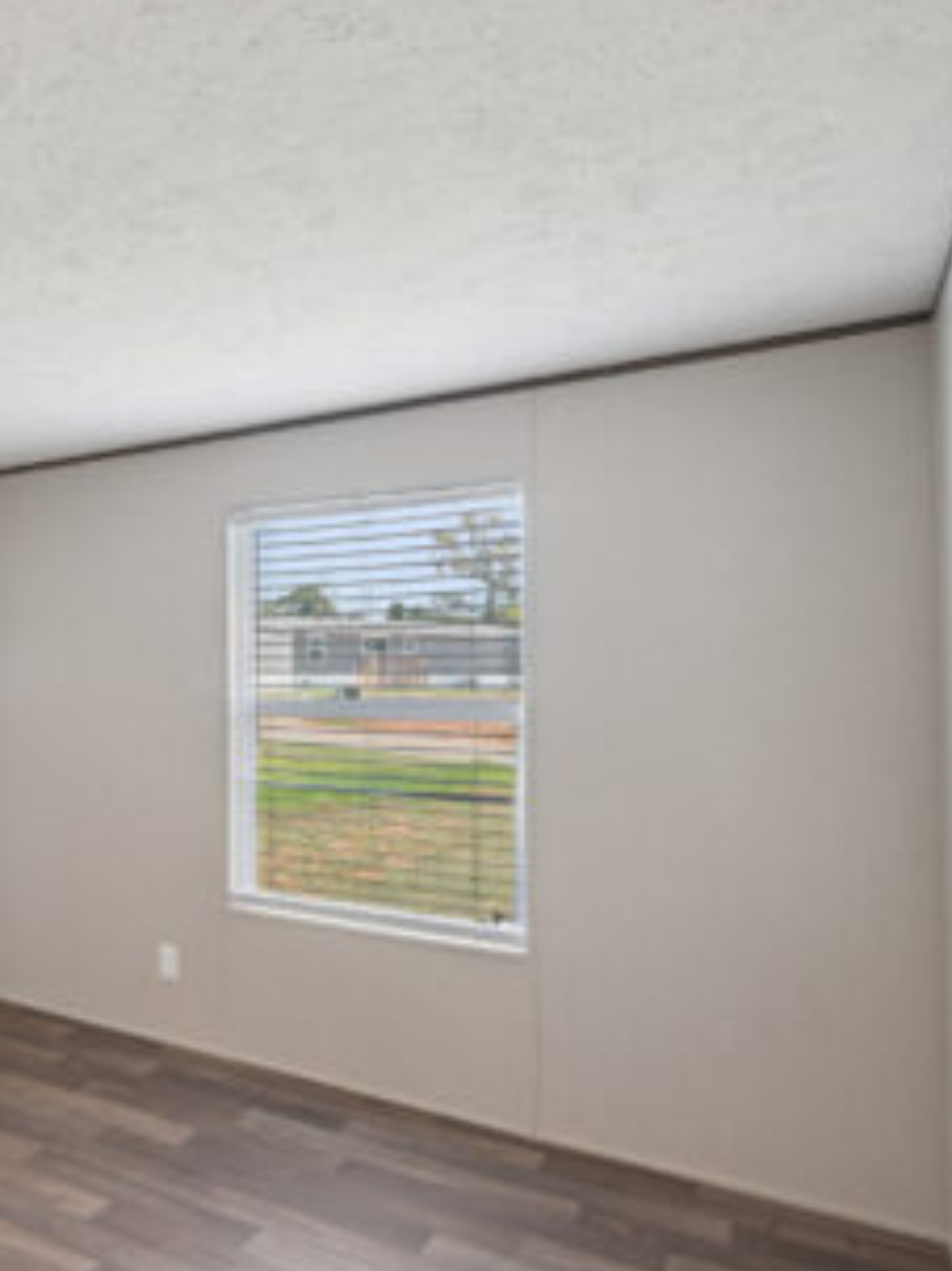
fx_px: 991
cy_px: 680
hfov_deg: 42.2
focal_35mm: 27
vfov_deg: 65.3
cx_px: -59
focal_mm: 17
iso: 400
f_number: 8
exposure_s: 1/40
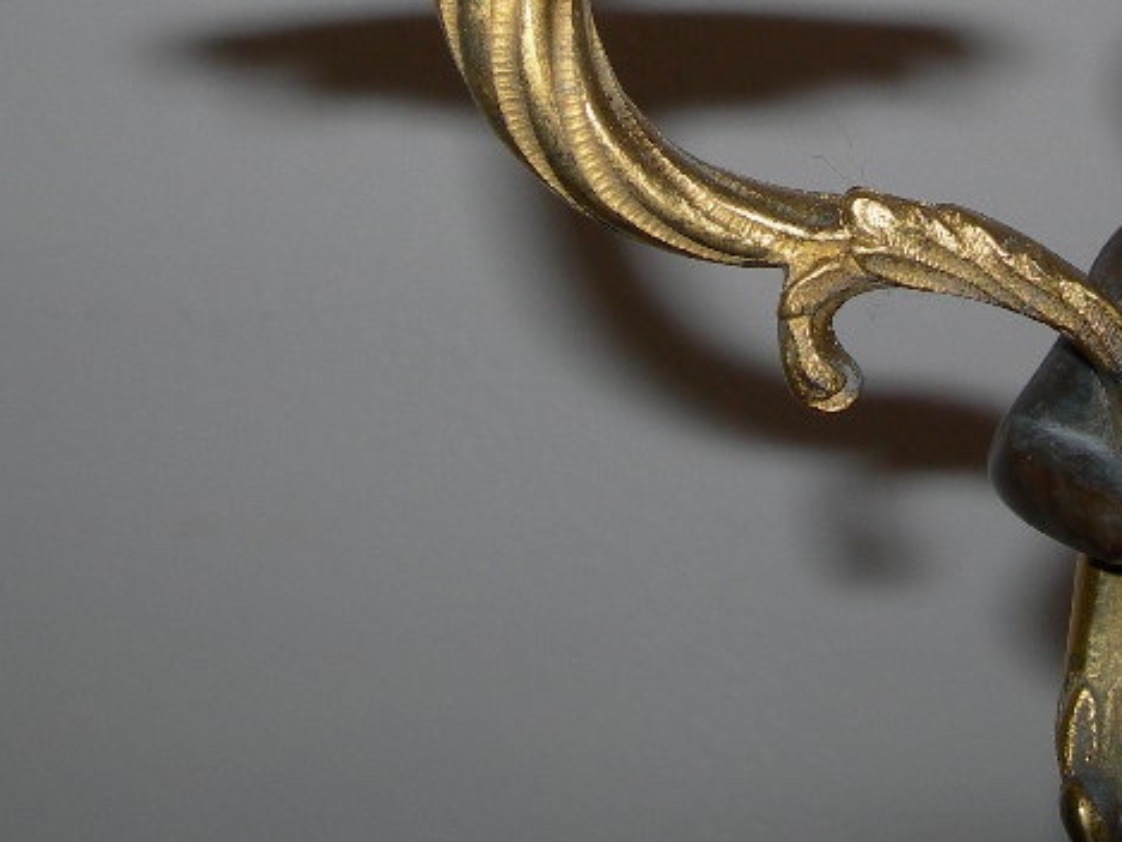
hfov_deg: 23.4
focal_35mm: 83
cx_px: 782
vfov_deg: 17.3
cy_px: -36
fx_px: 2691
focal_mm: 7.8
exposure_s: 1/60.1
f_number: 4.8
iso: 50
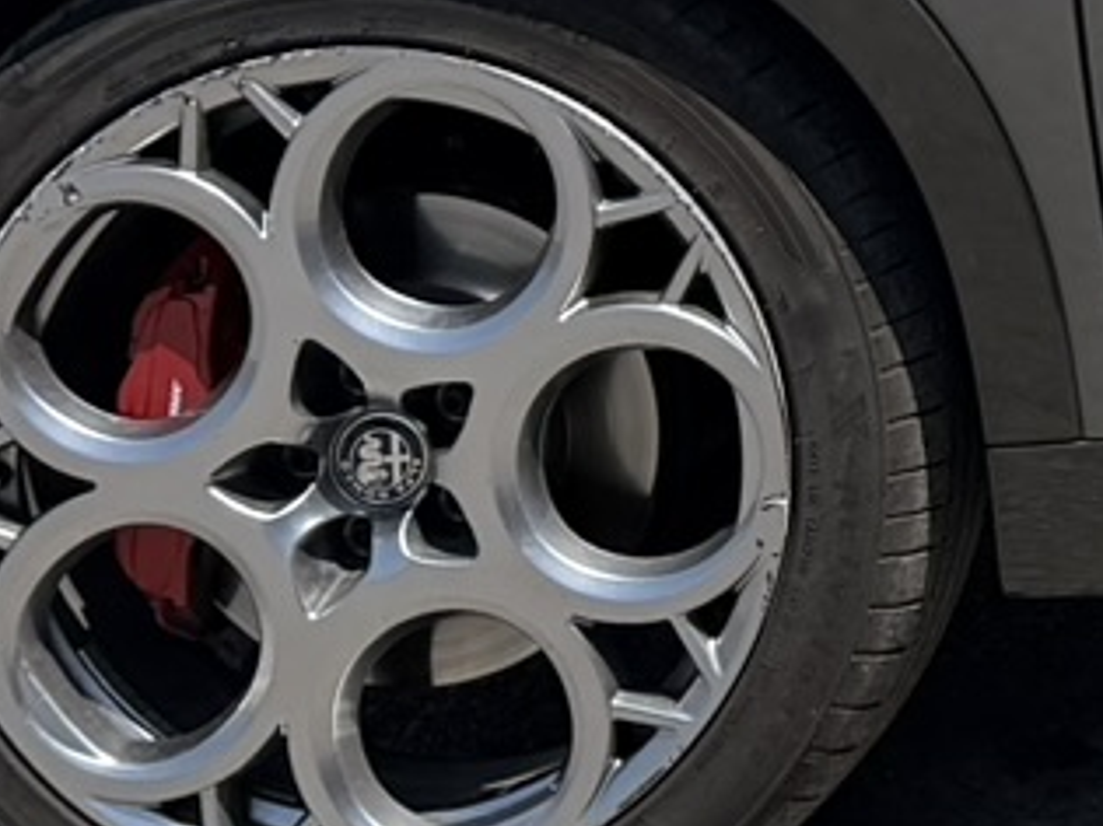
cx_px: 2493
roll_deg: -2.5
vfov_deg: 8.9
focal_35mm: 156
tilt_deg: -1.8
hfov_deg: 11.0
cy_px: -928
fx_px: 4969
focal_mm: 6.76
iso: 80
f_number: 1.78
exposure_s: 1/4405
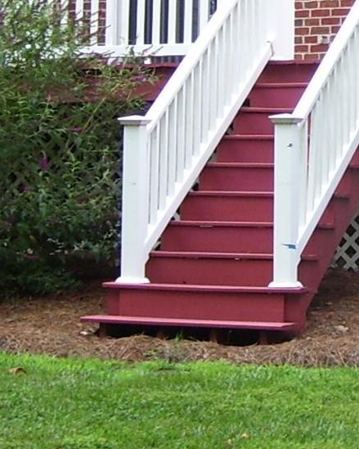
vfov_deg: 14.6
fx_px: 1740
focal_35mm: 131
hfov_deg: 11.5
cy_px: 52
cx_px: 446
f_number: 2.7
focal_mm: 6
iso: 80
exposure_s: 1/180
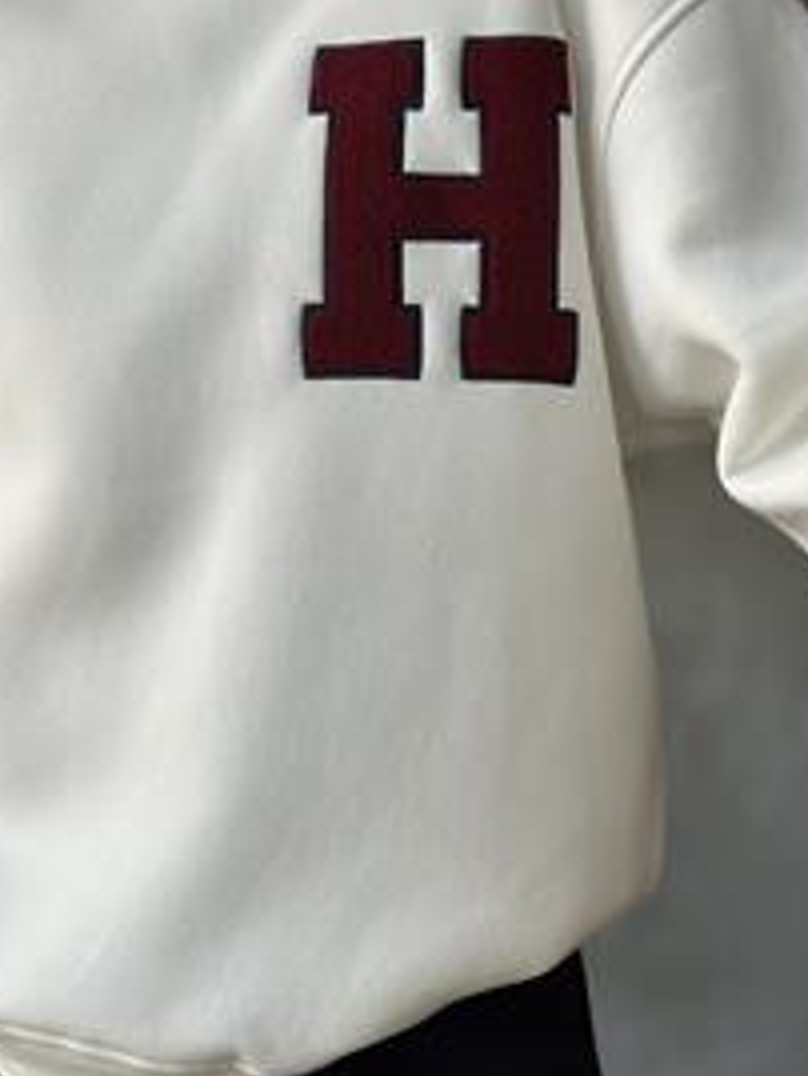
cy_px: 464
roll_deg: -0.8
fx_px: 2363
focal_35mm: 76
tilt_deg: +0.7
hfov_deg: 19.4
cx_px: 324
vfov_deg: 25.6
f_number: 1.78
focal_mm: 6.86
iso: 100
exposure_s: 1/121
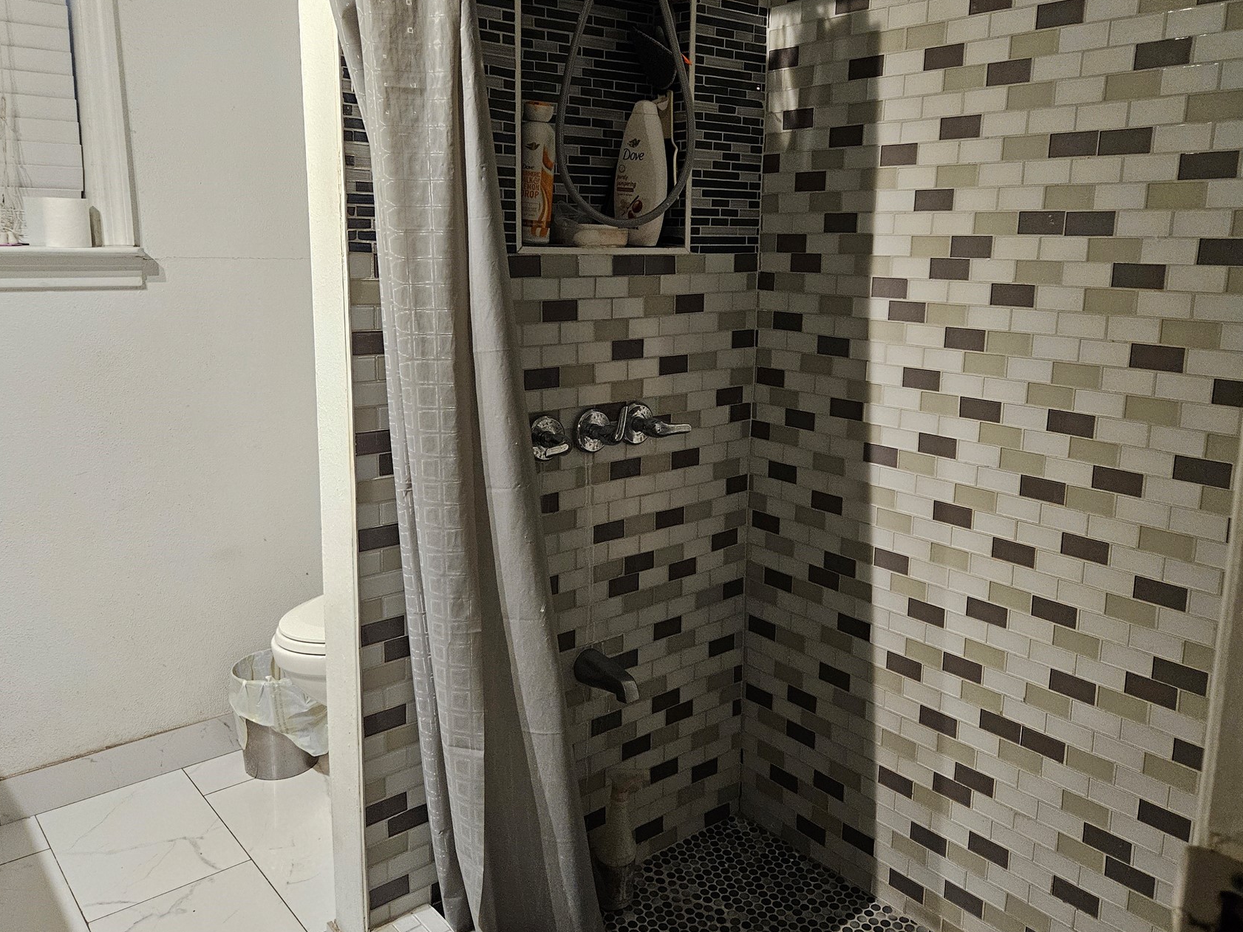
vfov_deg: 49.7
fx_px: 1006
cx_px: 641
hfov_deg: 63.4
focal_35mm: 28
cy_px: 428
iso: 800
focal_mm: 5.4
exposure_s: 1/120
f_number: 1.8
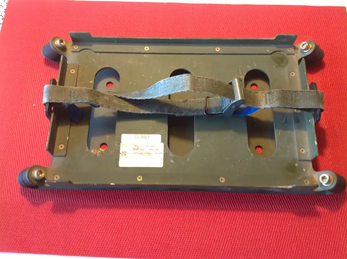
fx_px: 350
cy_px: 130
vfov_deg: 40.6
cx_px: 174
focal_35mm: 35
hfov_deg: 52.7
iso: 160
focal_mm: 4.28
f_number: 2.4
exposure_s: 1/15
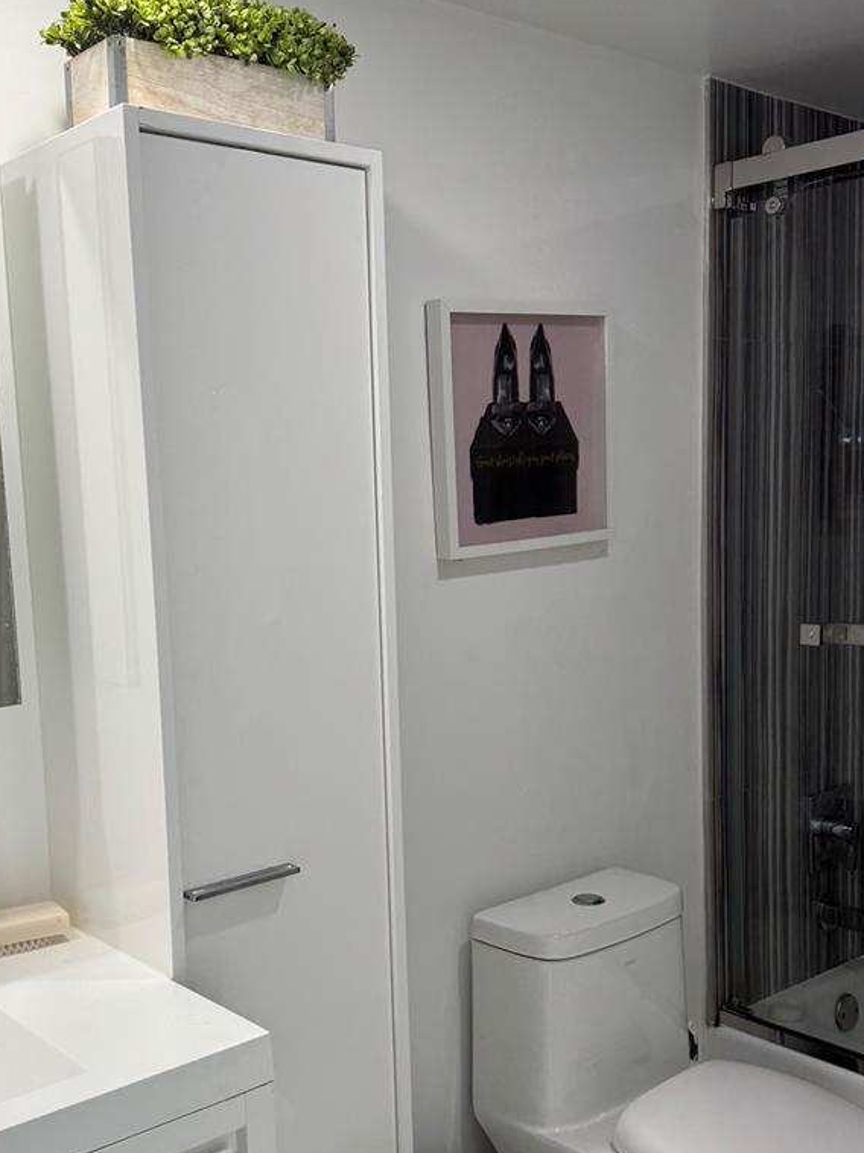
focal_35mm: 38
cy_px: 662
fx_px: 1265
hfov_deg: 37.6
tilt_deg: -8.0
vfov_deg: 48.8
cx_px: 374
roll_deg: +2.7
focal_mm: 6.76
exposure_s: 1/120
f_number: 1.78
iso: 80
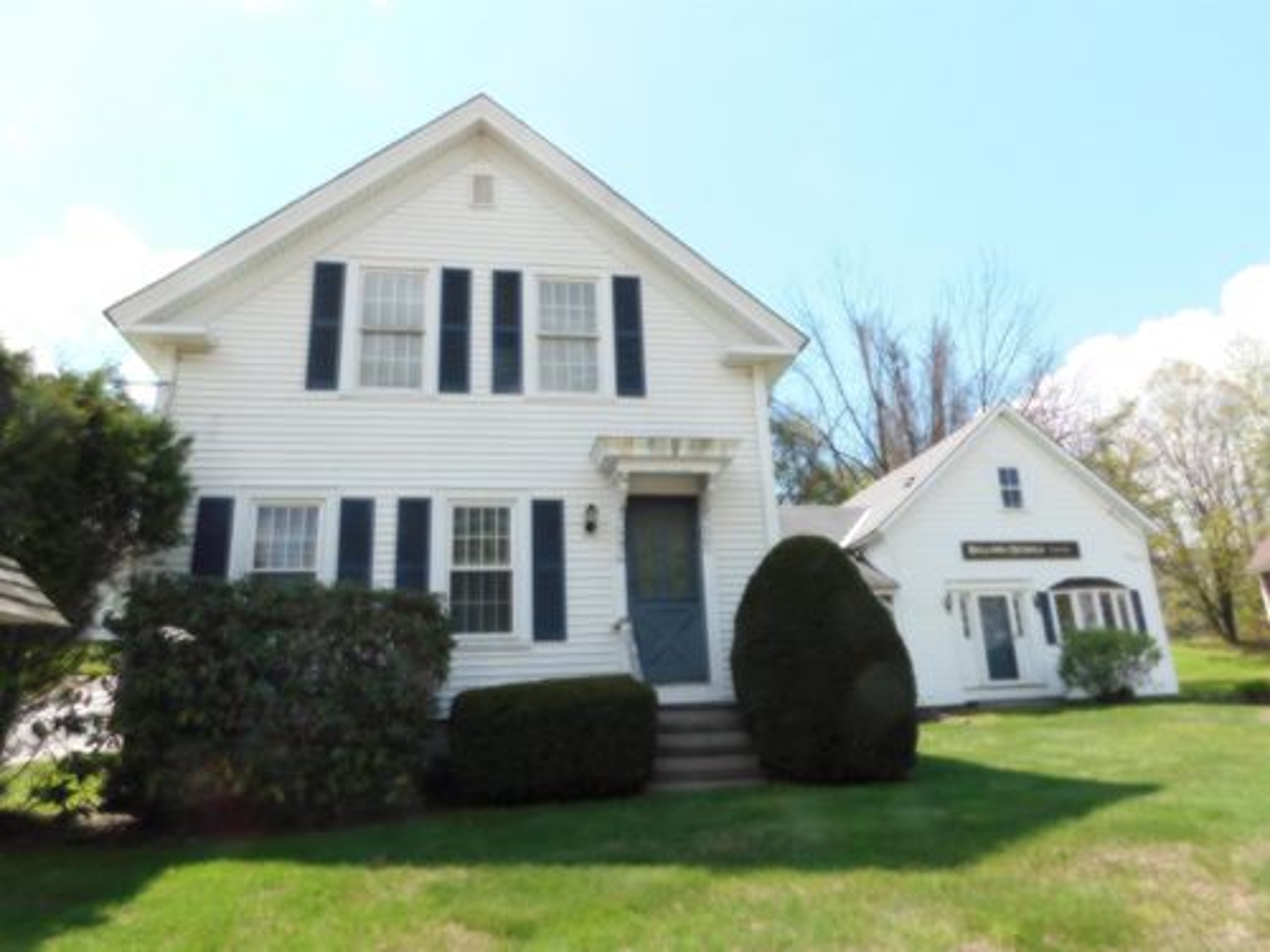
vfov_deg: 58.9
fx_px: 844
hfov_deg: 73.9
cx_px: 635
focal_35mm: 23
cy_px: 476
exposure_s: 1/1250
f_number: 3
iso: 125
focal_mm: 4
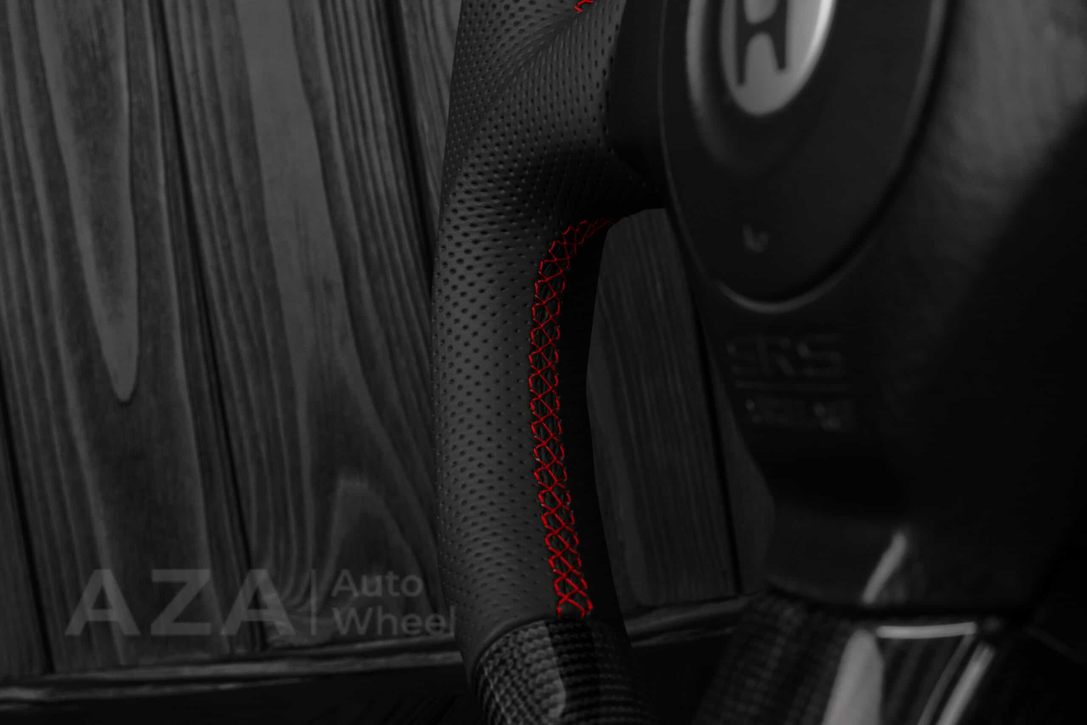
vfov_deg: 25.8
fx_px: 1585
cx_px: 544
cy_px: 362
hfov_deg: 37.8
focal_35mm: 52
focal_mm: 35
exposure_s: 1/125
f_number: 6.3
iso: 500
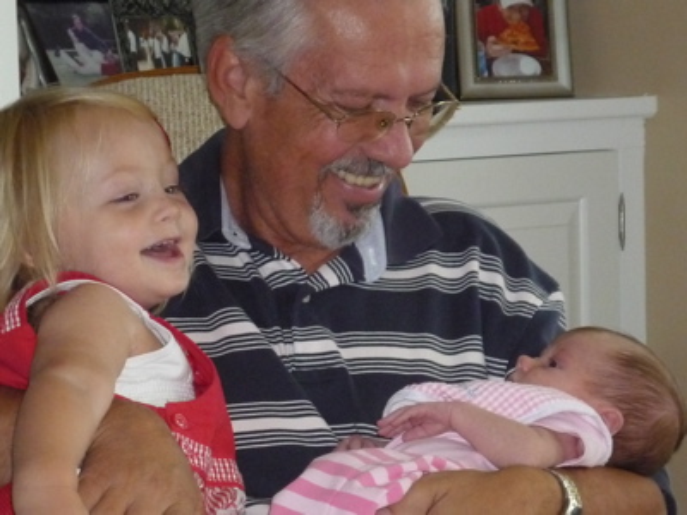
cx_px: 344
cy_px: 258
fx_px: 3175
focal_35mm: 160
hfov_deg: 12.3
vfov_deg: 9.3
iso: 500
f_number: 5.1
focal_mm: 16.5
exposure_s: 1/60
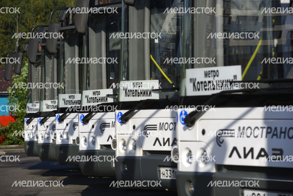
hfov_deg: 11.1
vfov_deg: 7.4
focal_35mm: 185
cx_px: 146
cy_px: 98
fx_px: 1506
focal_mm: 185
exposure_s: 1/100
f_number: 9
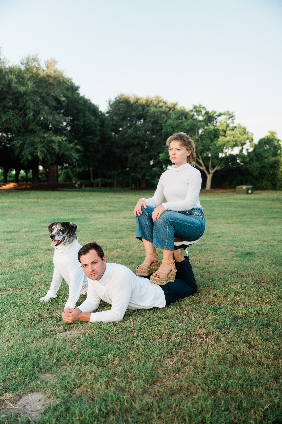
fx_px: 399
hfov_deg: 38.9
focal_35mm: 34
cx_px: 141
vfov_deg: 55.8
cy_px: 212
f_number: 2.8
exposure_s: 1/6400
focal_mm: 34
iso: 1600
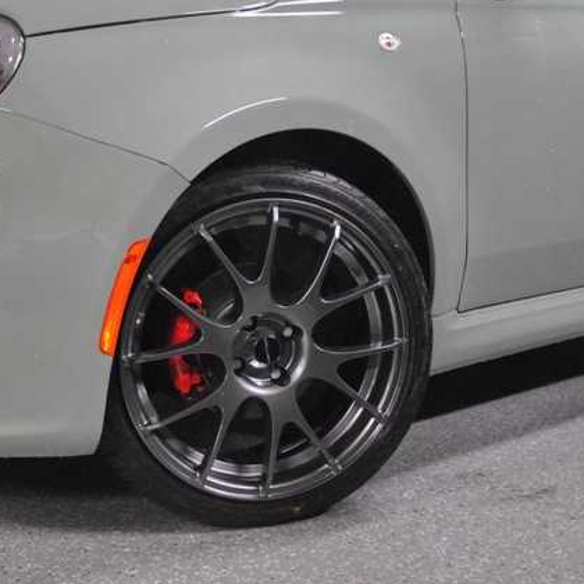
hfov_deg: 34.6
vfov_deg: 34.9
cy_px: 296
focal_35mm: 49
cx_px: 190
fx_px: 929
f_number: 4
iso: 1600
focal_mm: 25
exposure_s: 1/20
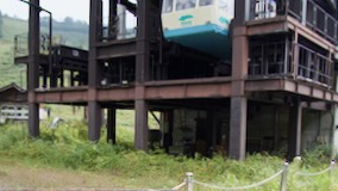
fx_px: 412
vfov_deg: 25.5
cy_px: 154
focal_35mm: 46
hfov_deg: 44.5
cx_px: 150
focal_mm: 4.5
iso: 100
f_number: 5.6
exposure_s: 1/160
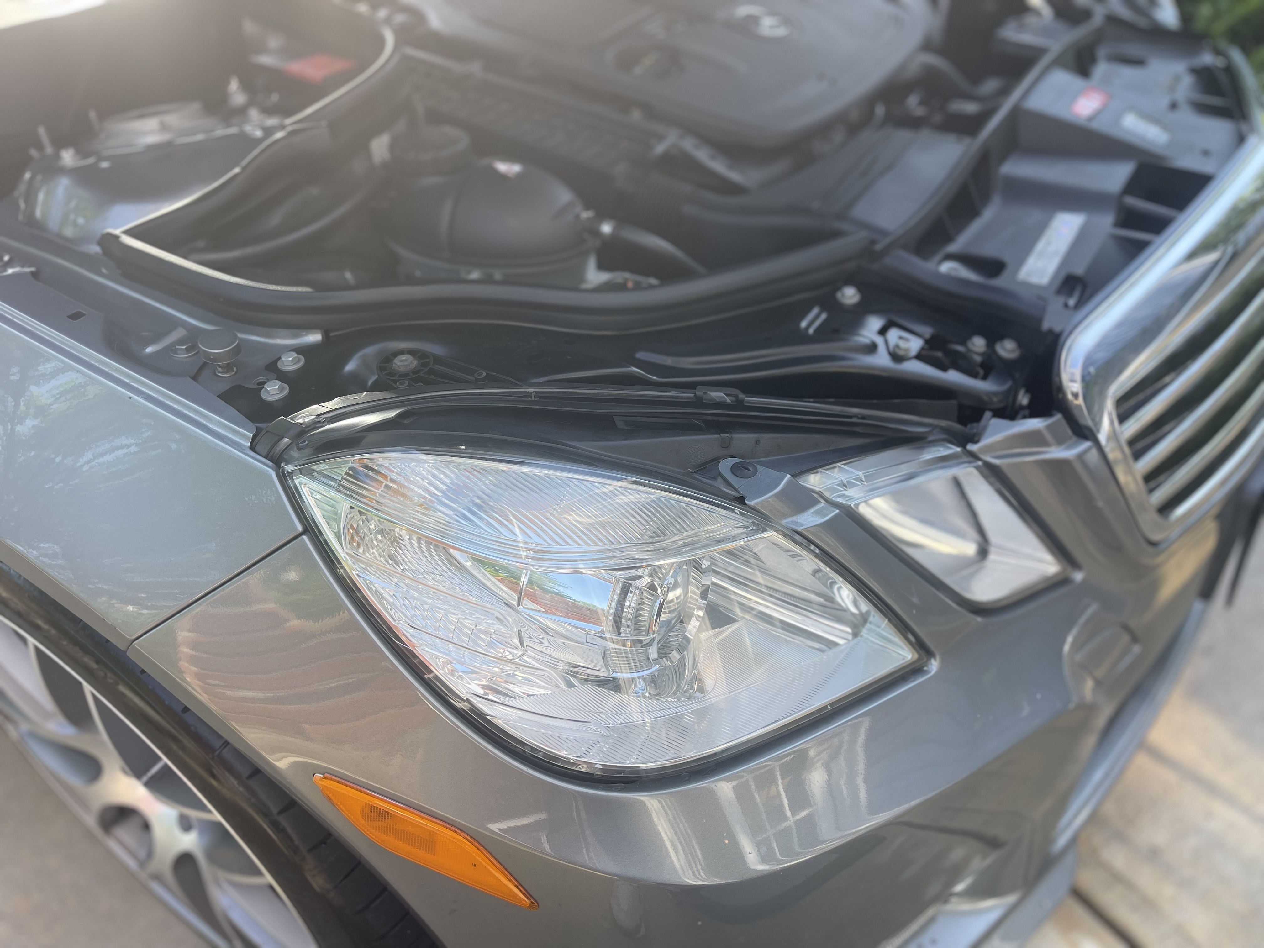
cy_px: 474
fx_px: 949
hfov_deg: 67.3
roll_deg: +2.9
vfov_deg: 53.1
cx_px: 632
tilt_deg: -40.2
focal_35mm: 26
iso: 50
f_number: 1.6
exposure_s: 1/443
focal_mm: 5.1
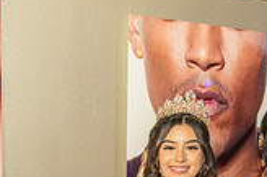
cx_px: 104
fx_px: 734
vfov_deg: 12.8
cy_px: 295
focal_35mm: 99
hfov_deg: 20.6
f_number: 4
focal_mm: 28
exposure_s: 1/125
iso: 1000
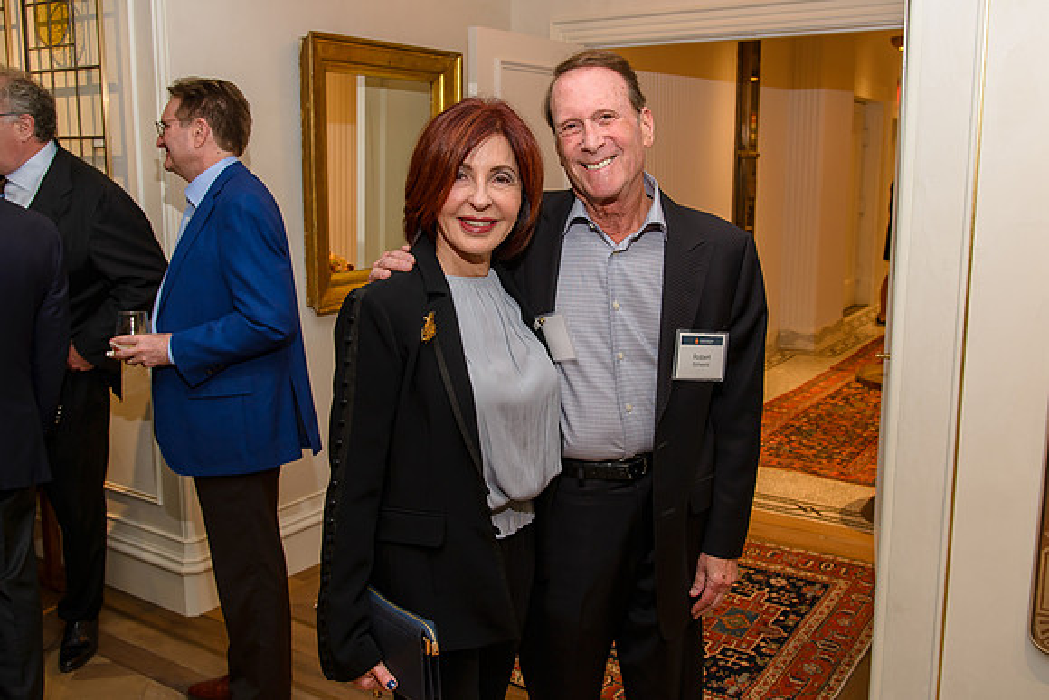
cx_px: 544
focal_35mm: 34
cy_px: 329
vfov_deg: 38.9
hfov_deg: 55.7
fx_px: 991
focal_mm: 30
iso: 800
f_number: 5.6
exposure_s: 1/60
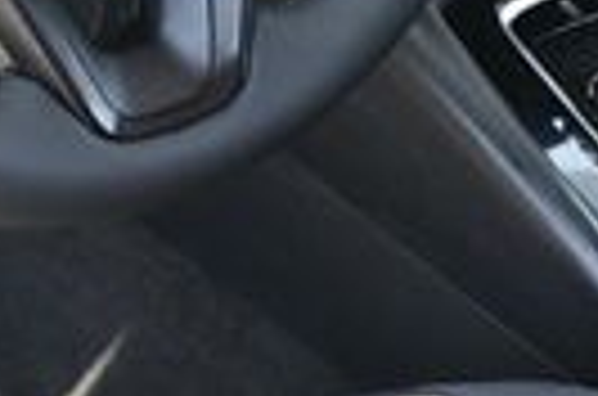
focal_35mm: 141
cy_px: -189
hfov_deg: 14.5
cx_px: 108
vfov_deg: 9.4
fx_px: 2340
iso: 400
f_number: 3.8
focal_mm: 19.5
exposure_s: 1/160
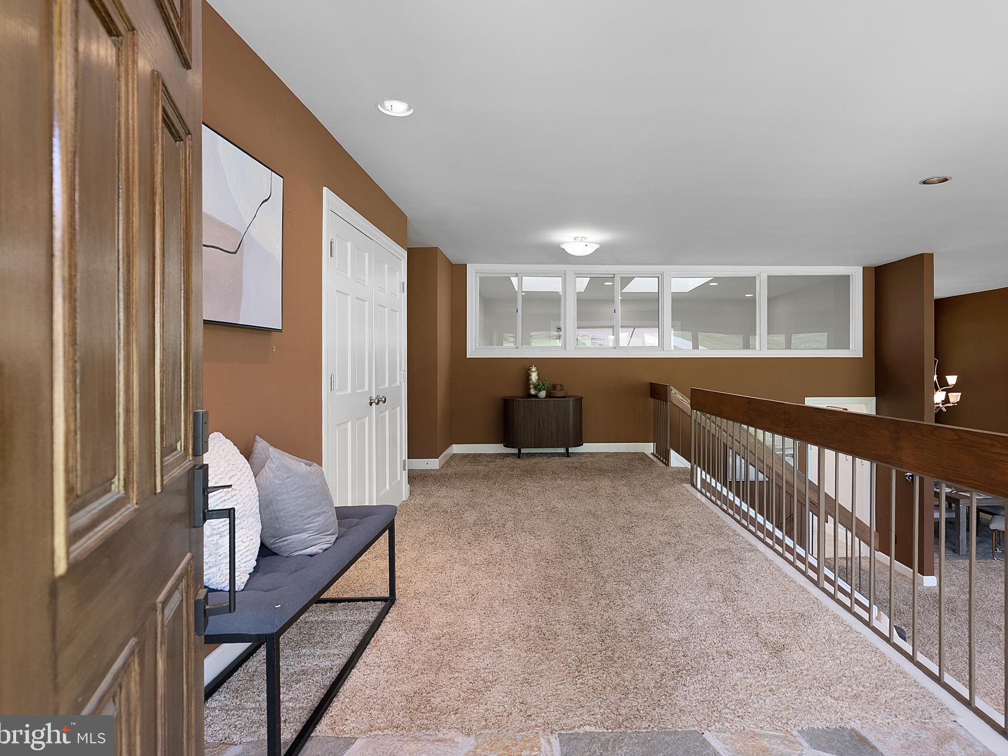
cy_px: 364
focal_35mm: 18
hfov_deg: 87.2
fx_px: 524
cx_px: 576
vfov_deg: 71.6
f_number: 6.3
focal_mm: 16
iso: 320
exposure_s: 1/30
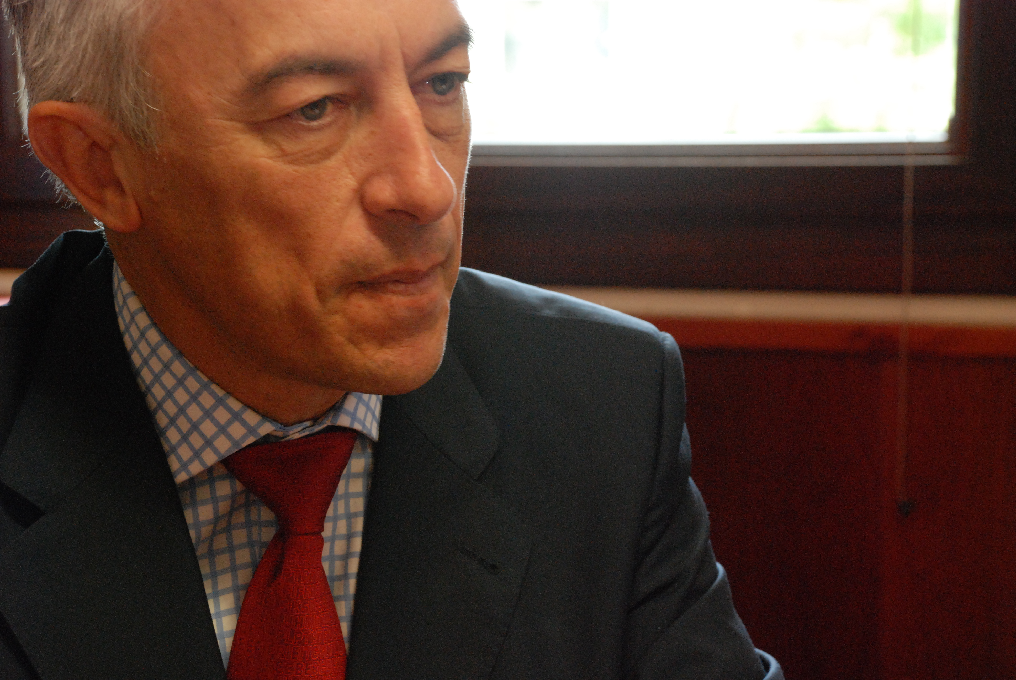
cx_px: 508
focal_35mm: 93
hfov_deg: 21.9
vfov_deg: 14.7
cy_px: 340
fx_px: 2628
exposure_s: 1/60
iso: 1250
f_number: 8
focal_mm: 62
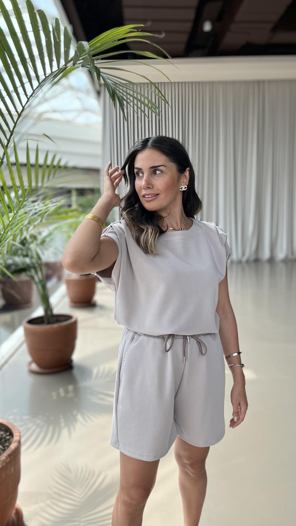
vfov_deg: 66.1
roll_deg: +2.1
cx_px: 149
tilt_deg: -7.7
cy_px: 260
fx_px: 405
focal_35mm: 29
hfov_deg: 40.2
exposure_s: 1/303
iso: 50
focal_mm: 5.1
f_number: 1.6
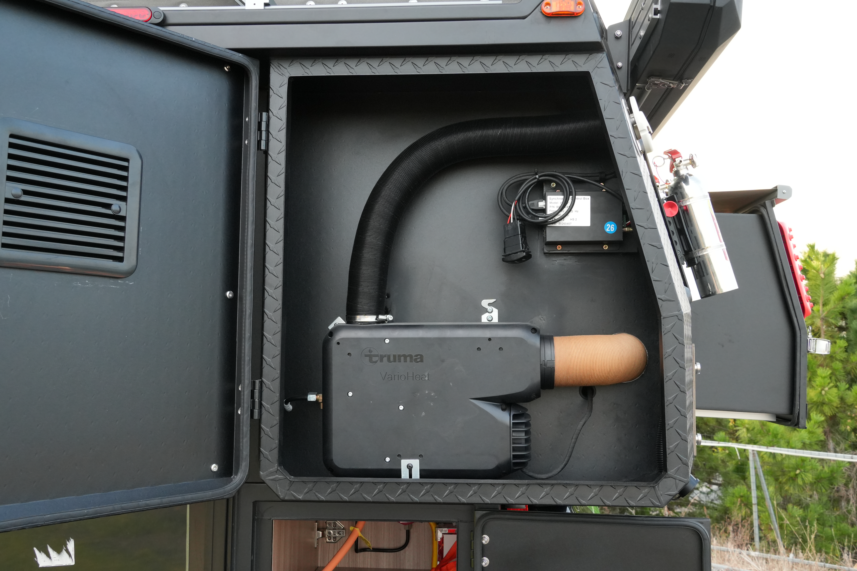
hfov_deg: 53.1
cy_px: 286
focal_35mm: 36
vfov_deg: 36.9
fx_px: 857
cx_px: 428
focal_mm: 24
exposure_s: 1/200
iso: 1250
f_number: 7.1
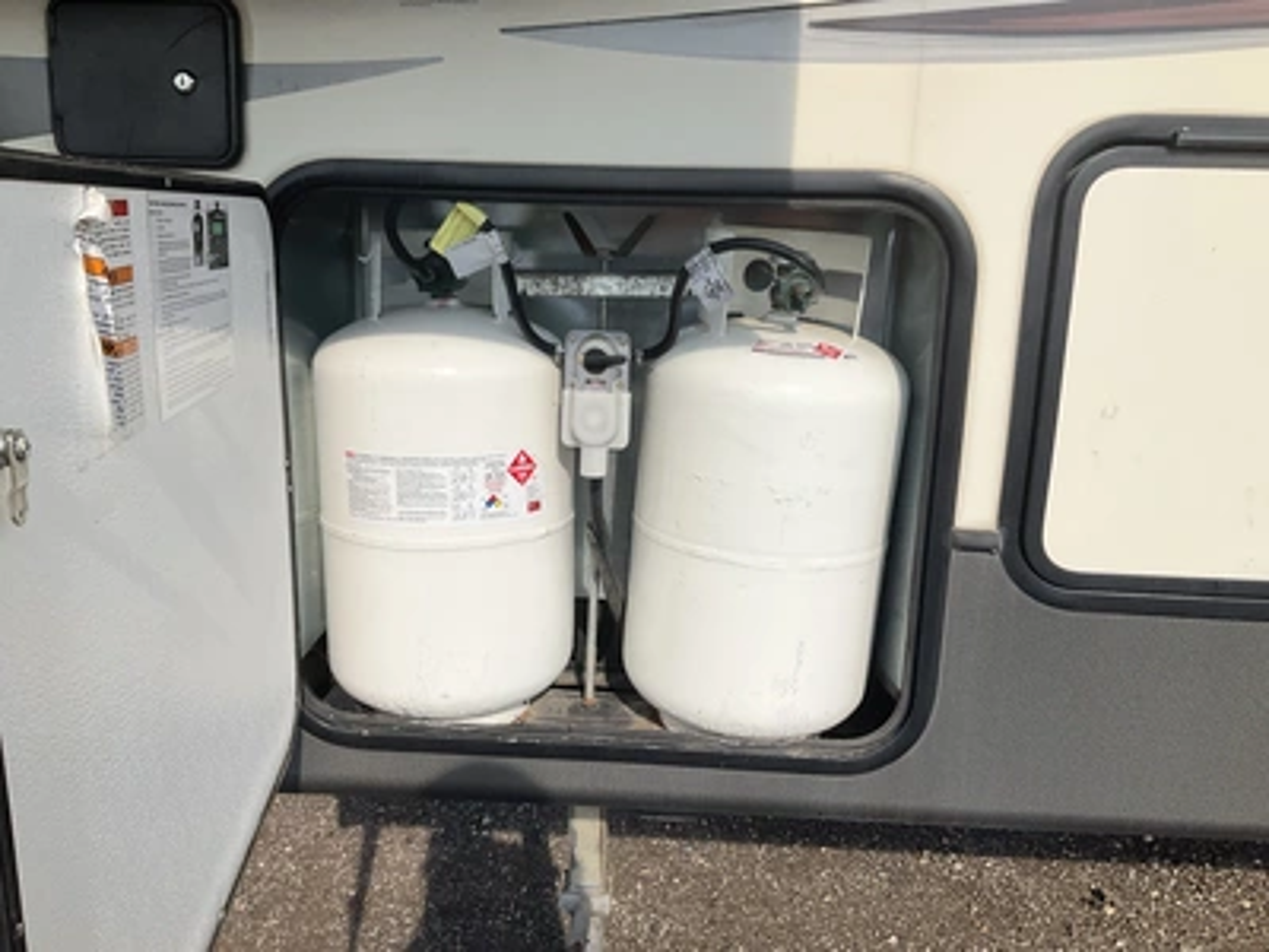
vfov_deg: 48.2
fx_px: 1063
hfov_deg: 61.7
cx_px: 634
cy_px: 476
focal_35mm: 29
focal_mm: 3
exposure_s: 1/2959
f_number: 1.8
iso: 25
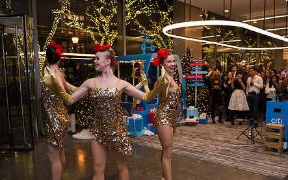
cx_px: 153
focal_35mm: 32
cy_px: 115
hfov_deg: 59.6
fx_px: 251
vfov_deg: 39.1
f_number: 3.2
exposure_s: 1/200
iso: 400
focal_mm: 24
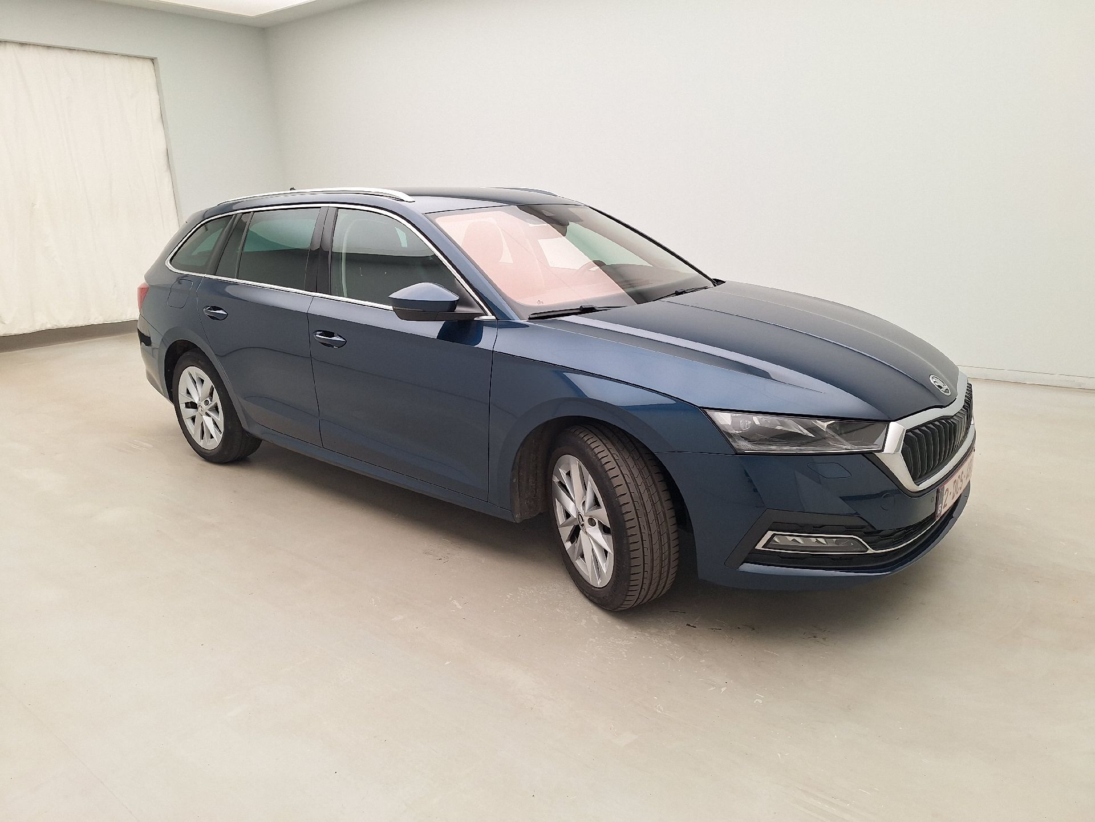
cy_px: 411
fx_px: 728
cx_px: 548
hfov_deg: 73.9
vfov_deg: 58.9
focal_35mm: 23
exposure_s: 1/100
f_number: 1.8
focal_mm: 5.54
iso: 50
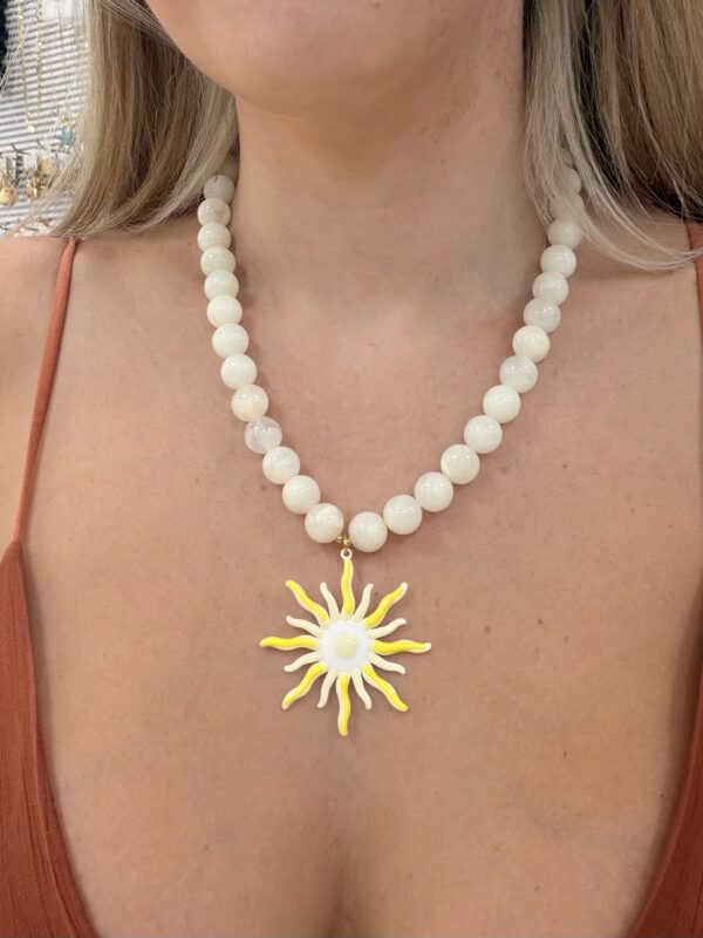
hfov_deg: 46.8
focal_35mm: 30
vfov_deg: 60.0
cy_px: 469
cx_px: 352
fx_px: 812
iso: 64
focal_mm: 2.71
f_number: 1.9
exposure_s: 1/50
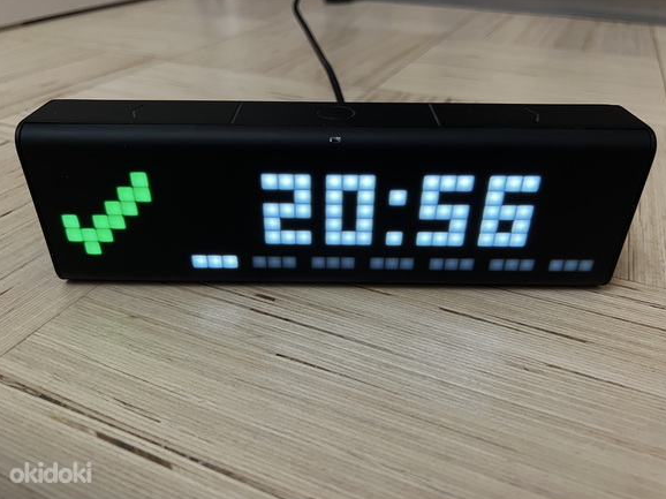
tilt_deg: -32.8
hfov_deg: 65.3
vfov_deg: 51.3
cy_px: 254
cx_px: 323
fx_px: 519
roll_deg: -0.5
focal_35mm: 27
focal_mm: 5.7
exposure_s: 1/60
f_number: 1.5
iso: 250
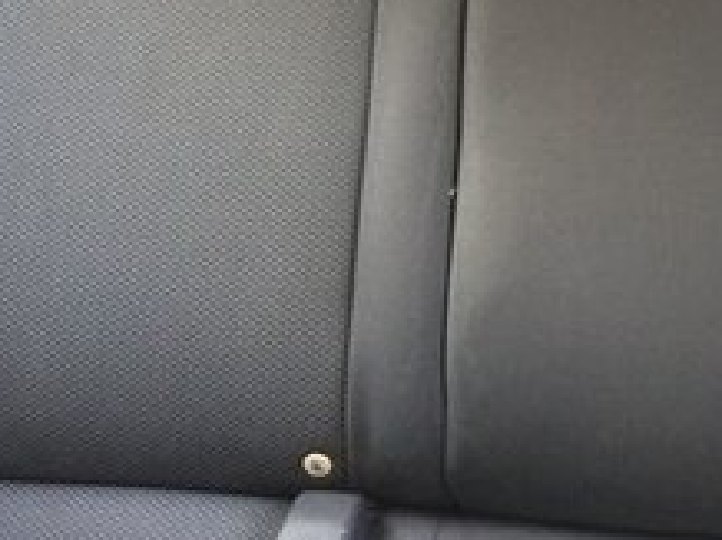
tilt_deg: -17.9
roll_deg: -2.9
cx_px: 523
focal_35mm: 88
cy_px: -210
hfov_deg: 22.1
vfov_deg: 15.7
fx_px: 1833
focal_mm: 4.15
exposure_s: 1/33
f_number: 2.2
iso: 100
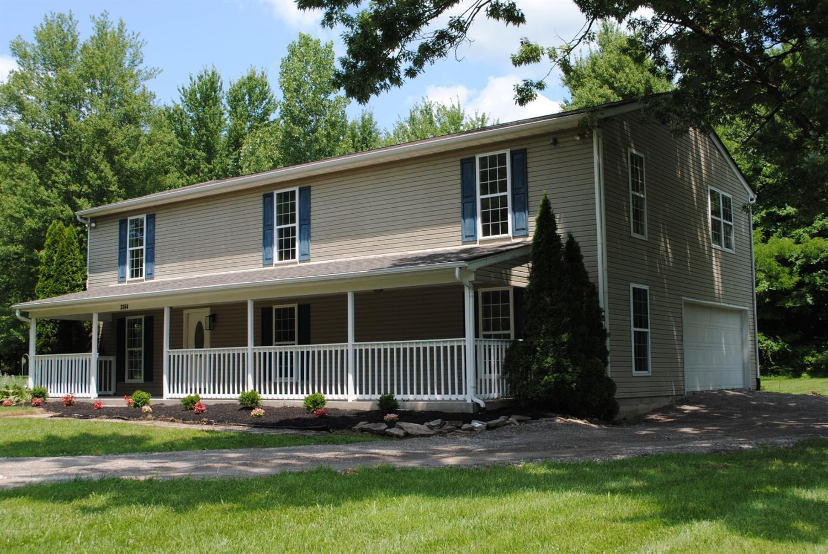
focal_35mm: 39
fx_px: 898
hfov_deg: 49.5
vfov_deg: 34.3
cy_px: 277
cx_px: 414
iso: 100
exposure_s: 1/200
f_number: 7.1
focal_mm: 26
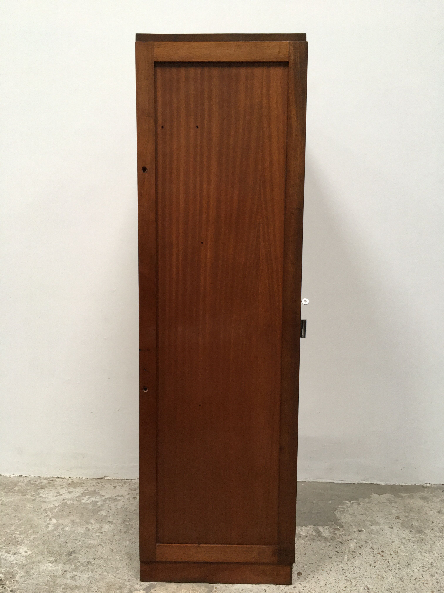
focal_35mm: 29
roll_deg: -0.7
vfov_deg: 61.7
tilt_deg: -7.6
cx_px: 222
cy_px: 296
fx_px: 496
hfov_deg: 48.2
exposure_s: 1/33
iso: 160
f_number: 2.2
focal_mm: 4.15
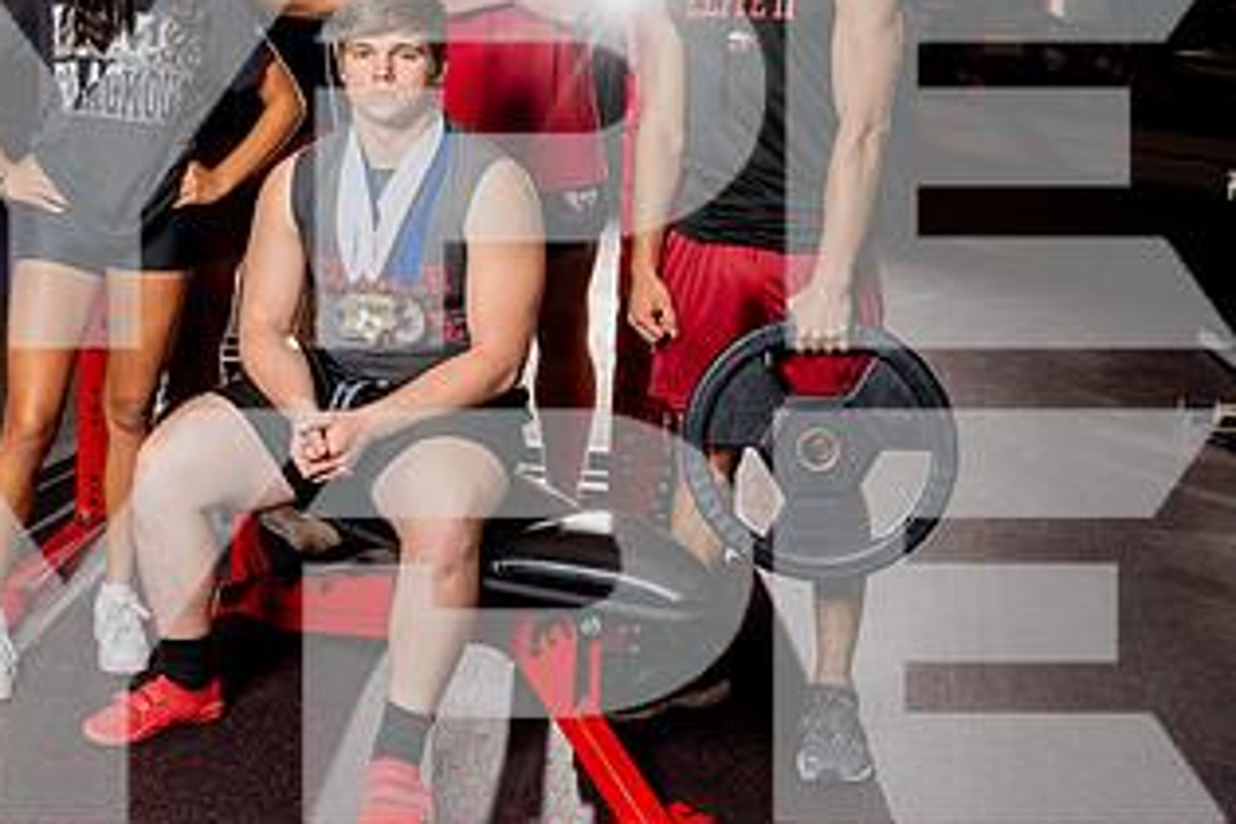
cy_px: 143
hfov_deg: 32.9
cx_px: 239
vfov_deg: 22.6
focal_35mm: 59
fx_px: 2026
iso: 100
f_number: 8
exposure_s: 1/250
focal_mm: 32
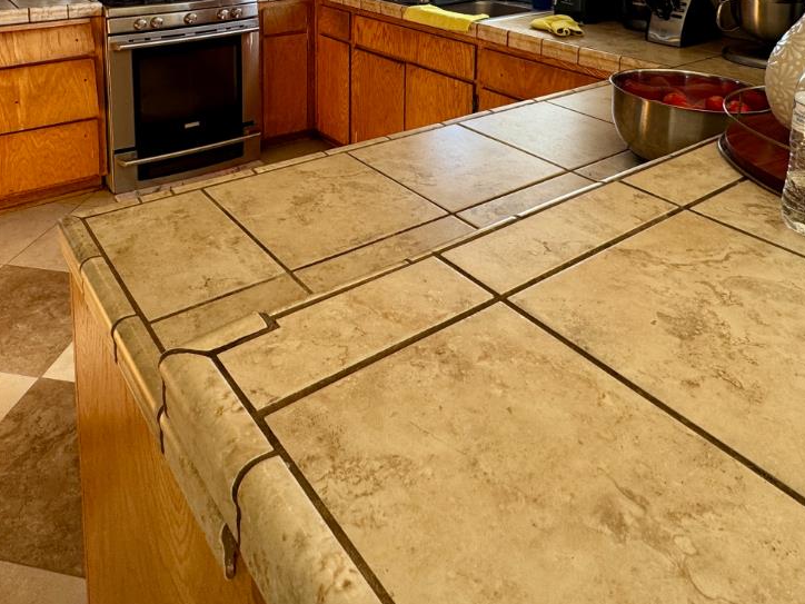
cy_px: -17
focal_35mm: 29
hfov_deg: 61.4
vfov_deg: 41.2
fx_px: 674
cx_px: 346
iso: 125
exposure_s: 1/99
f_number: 2.2
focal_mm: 2.22
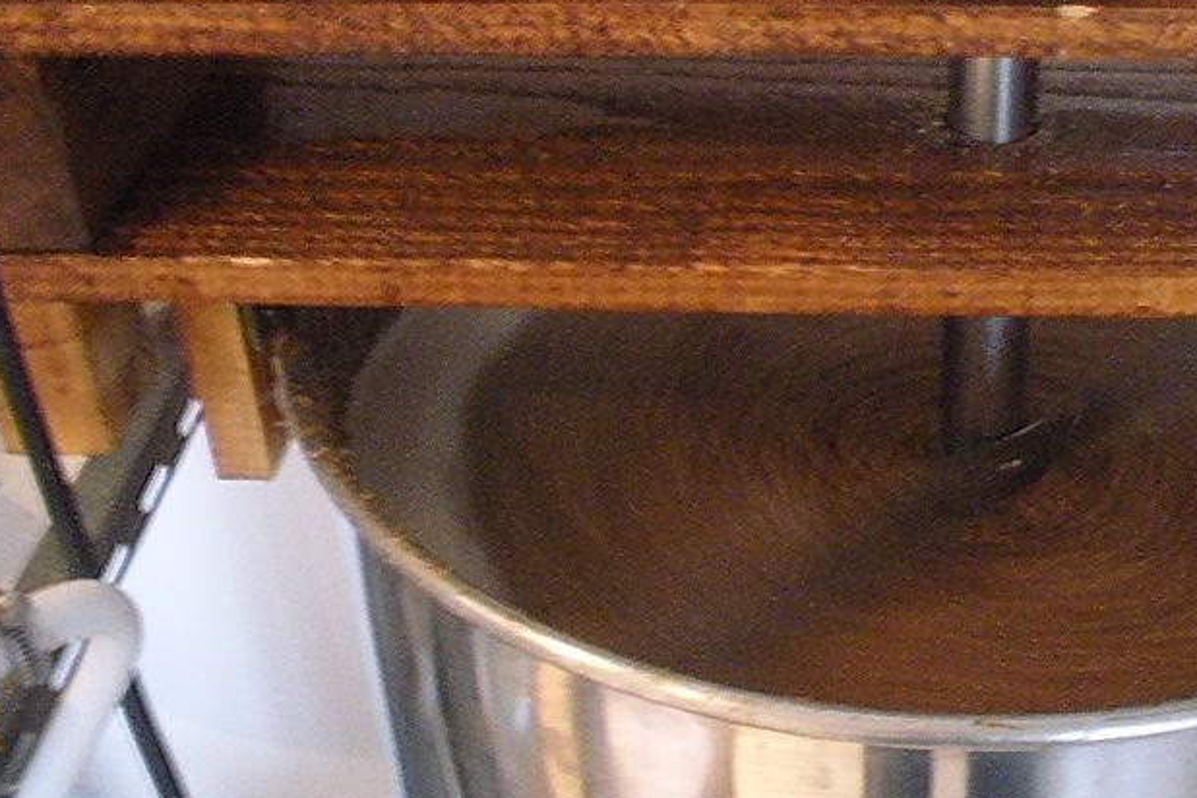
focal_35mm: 62
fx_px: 2061
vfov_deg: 21.7
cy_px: 203
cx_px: 949
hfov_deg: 31.6
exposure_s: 1/8
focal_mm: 6.3
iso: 566
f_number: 3.5
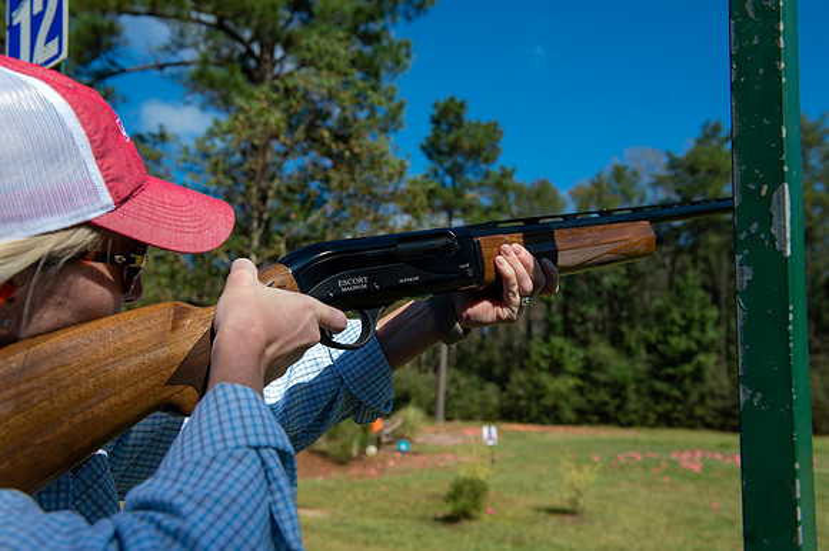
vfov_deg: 36.8
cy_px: 276
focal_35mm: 36
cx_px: 414
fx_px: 828
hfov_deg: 53.2
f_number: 6.3
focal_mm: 36
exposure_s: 1/320
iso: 125
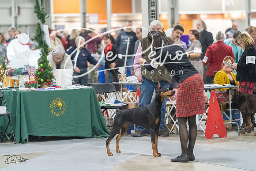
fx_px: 1166
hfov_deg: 12.5
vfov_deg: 8.4
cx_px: 128
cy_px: 86
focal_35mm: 164
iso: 12800
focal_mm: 164
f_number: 3.2
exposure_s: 1/400
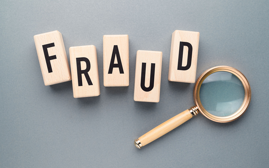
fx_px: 403
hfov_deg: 36.9
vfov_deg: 23.6
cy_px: 80
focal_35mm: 55
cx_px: 134
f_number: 8
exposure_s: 1/200
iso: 100
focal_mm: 53
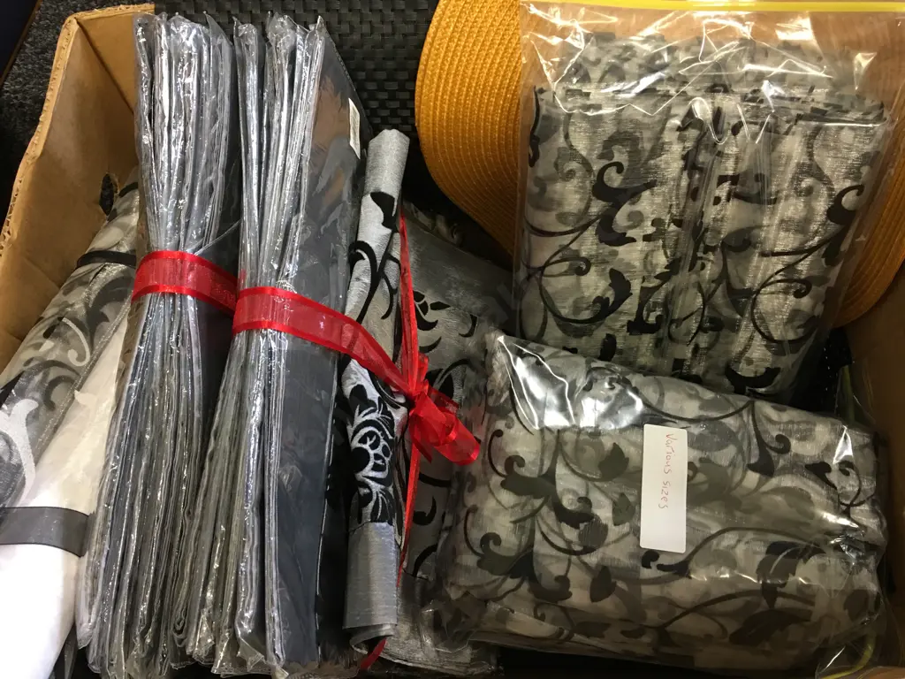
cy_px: 340
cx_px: 452
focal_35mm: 29
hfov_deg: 61.7
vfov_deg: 48.2
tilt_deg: -67.1
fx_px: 758
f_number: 2.2
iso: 100
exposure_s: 1/17
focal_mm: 4.15
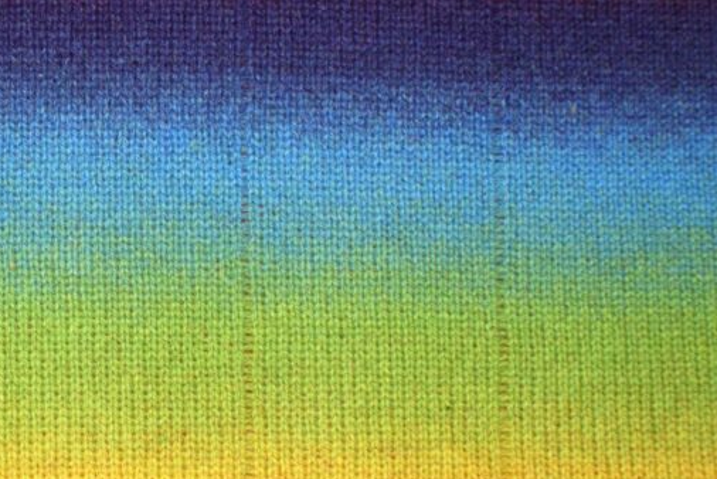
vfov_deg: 17.7
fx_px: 1534
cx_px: 111
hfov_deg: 25.7
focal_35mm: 77
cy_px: 267
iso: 400
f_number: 5.6
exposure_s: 1/60
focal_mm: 26
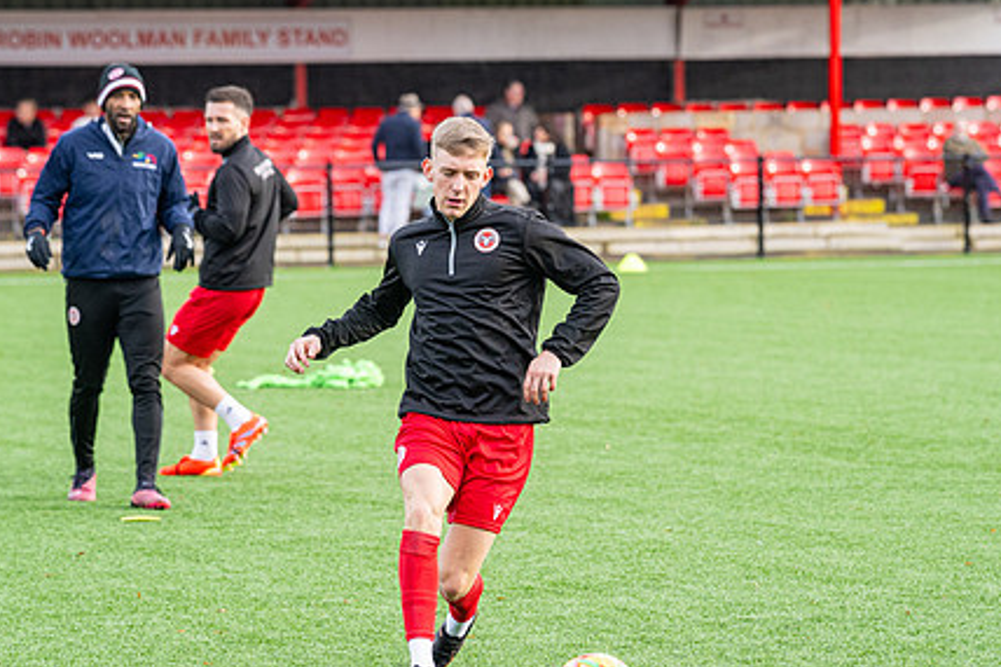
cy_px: 400
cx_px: 458
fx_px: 5920
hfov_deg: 9.7
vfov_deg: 6.4
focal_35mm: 213
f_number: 4
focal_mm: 135
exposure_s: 1/1250
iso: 800
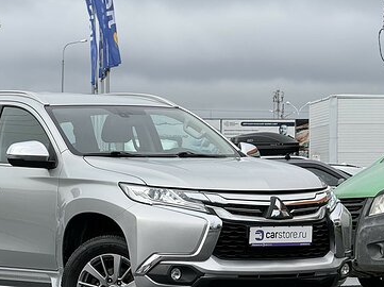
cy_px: 208
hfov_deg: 10.9
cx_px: 101
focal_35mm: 182
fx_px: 2017
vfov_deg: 8.1
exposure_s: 1/776
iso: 64
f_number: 2.8
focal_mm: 15.66
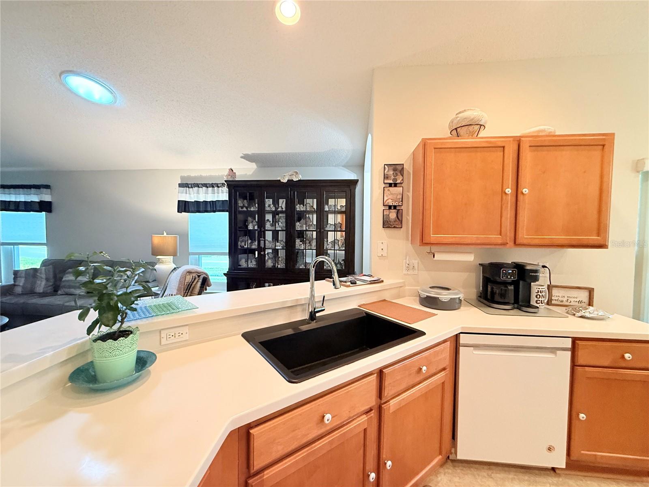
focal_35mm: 14
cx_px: 324
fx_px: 262
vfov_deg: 85.7
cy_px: 244
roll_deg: -1.2
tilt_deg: -2.6
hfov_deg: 102.1
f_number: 2.2
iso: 400
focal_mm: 2.22
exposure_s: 1/60
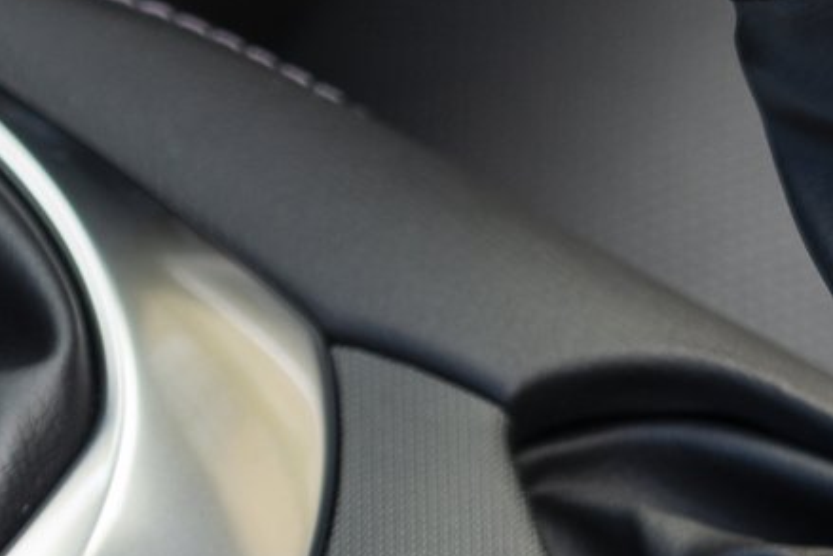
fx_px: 7383
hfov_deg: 6.4
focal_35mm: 319
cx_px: -406
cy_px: 115
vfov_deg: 4.3
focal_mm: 56
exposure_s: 1/30
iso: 50
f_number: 4
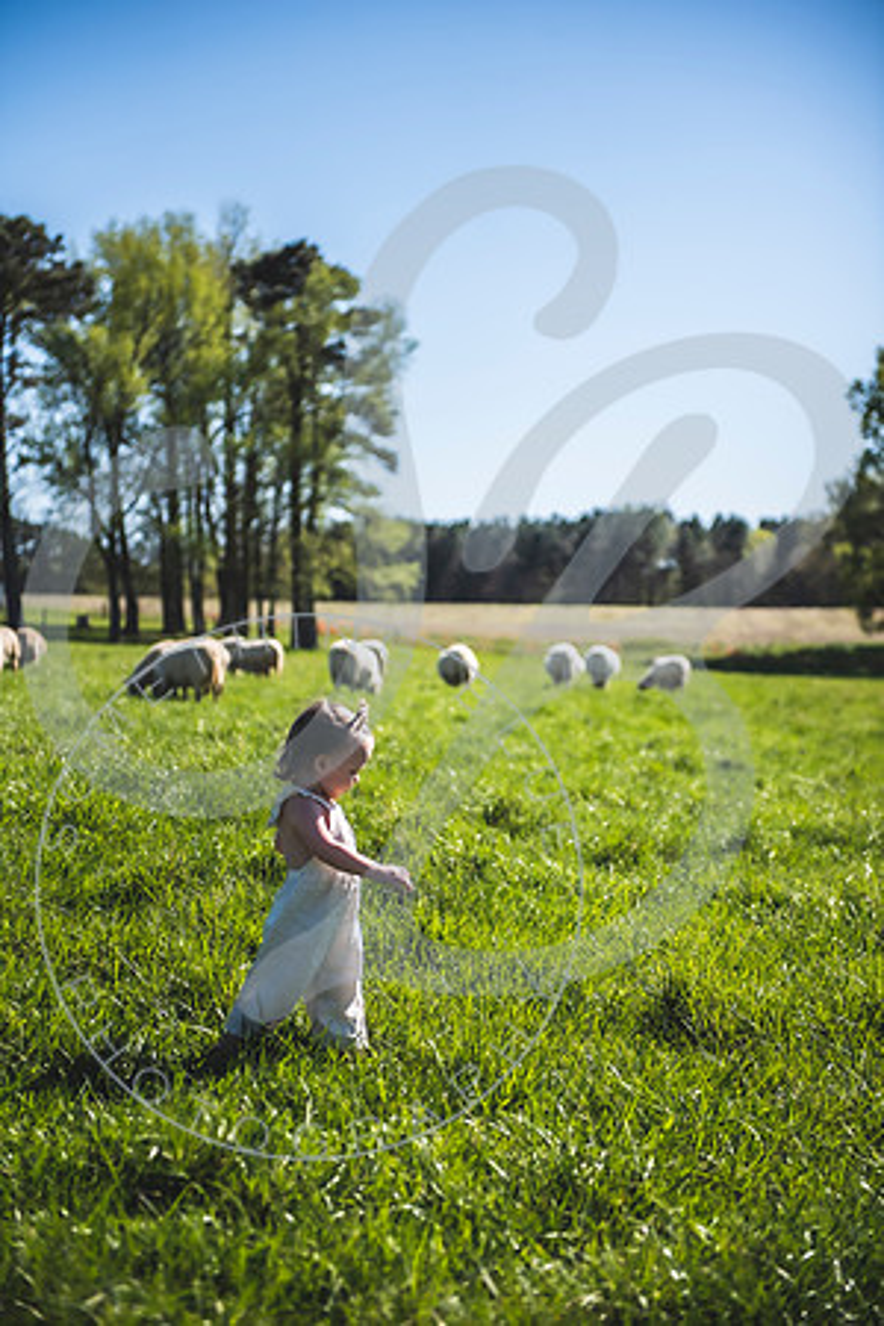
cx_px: 442
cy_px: 663
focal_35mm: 70
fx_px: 2578
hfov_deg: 19.5
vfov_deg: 28.8
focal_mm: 70
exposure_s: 1/2500
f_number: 2.8
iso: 100
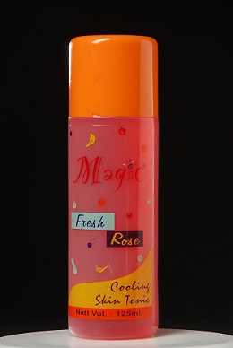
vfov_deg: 10.1
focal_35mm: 202
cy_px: 174
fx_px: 1959
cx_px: 116
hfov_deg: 6.8
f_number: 11
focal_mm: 135
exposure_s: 1/125
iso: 100
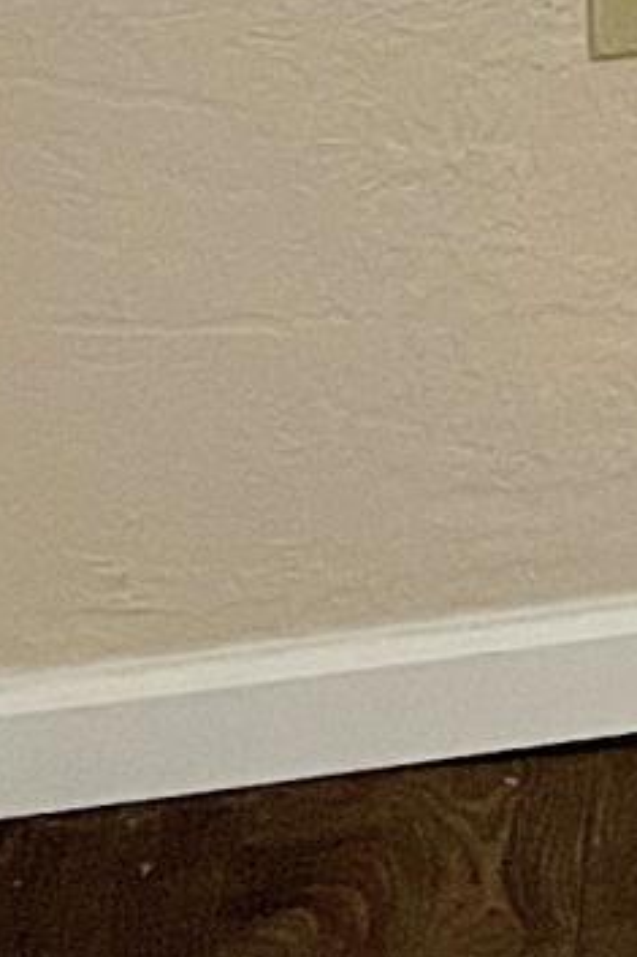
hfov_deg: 4.9
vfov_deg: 8.4
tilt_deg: -5.4
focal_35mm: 230
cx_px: 3212
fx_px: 6110
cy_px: -1055
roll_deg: -0.1
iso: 80
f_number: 1.6
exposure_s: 1/60
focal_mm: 4.2
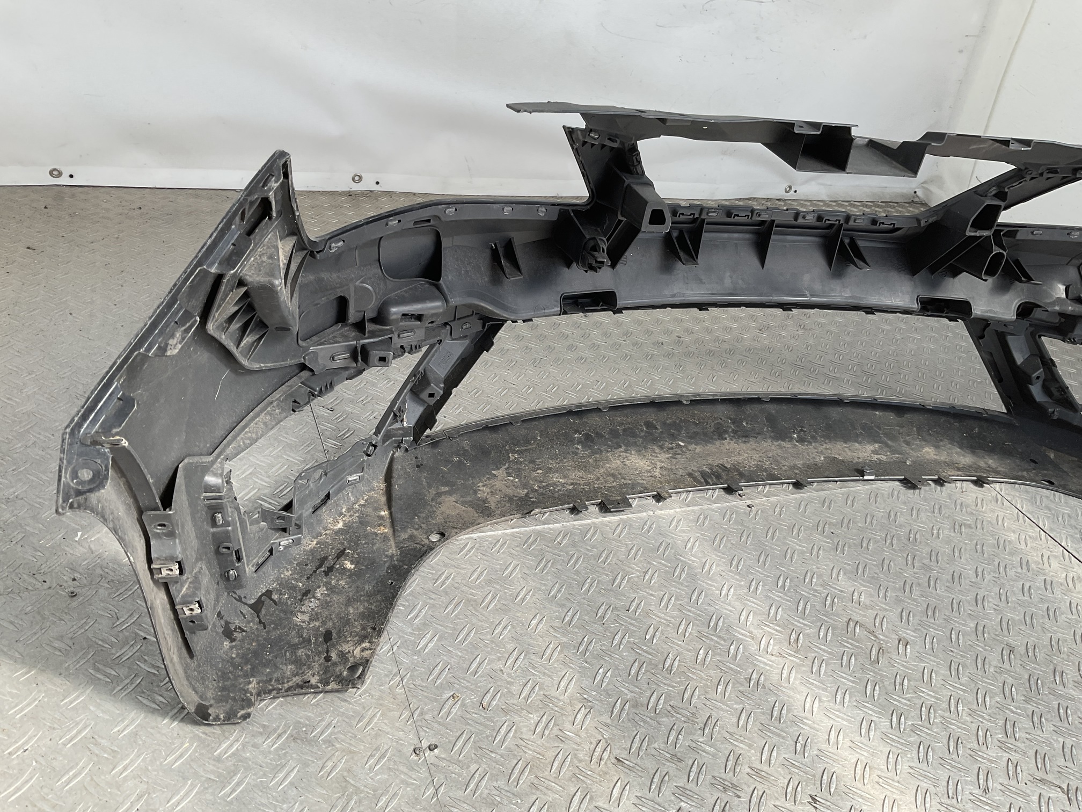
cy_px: 406
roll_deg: -12.9
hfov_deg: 61.7
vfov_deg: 48.2
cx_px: 541
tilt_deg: -31.7
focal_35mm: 29
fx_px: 906
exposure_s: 1/262
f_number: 1.8
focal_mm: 3
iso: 16
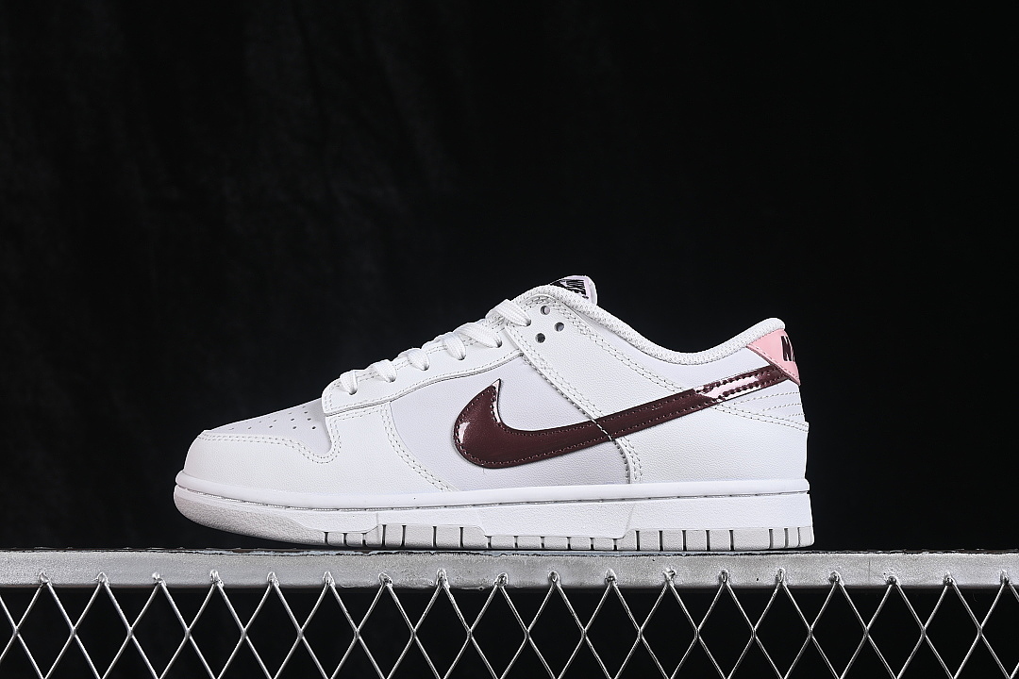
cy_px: 340
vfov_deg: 18.2
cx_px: 510
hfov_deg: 27.0
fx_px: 2123
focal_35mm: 75
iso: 160
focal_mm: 50
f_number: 8
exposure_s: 1/80
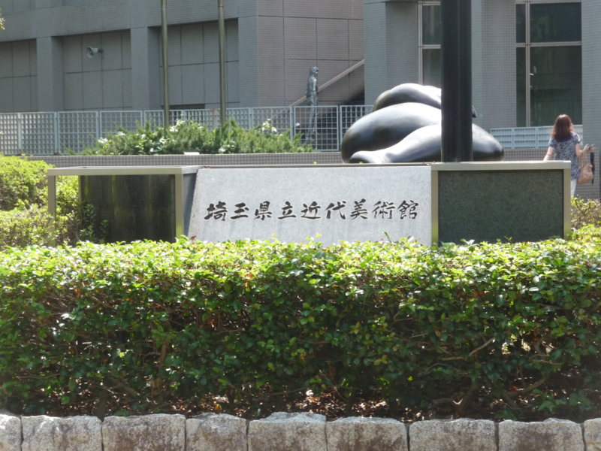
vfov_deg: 12.5
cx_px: 300
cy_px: 226
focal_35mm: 119
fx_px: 2066
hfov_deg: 16.6
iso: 200
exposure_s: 1/250
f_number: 4.7
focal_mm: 20.3
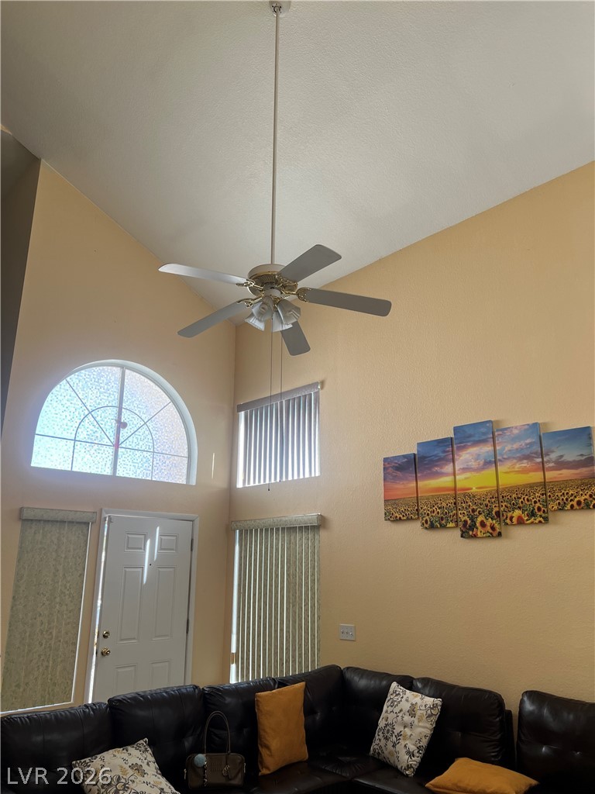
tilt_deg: +17.0
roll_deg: -0.6
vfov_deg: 67.3
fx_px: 596
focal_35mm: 26
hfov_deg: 53.1
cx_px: 298
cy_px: 397
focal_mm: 5.7
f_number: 1.5
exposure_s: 1/166
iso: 64
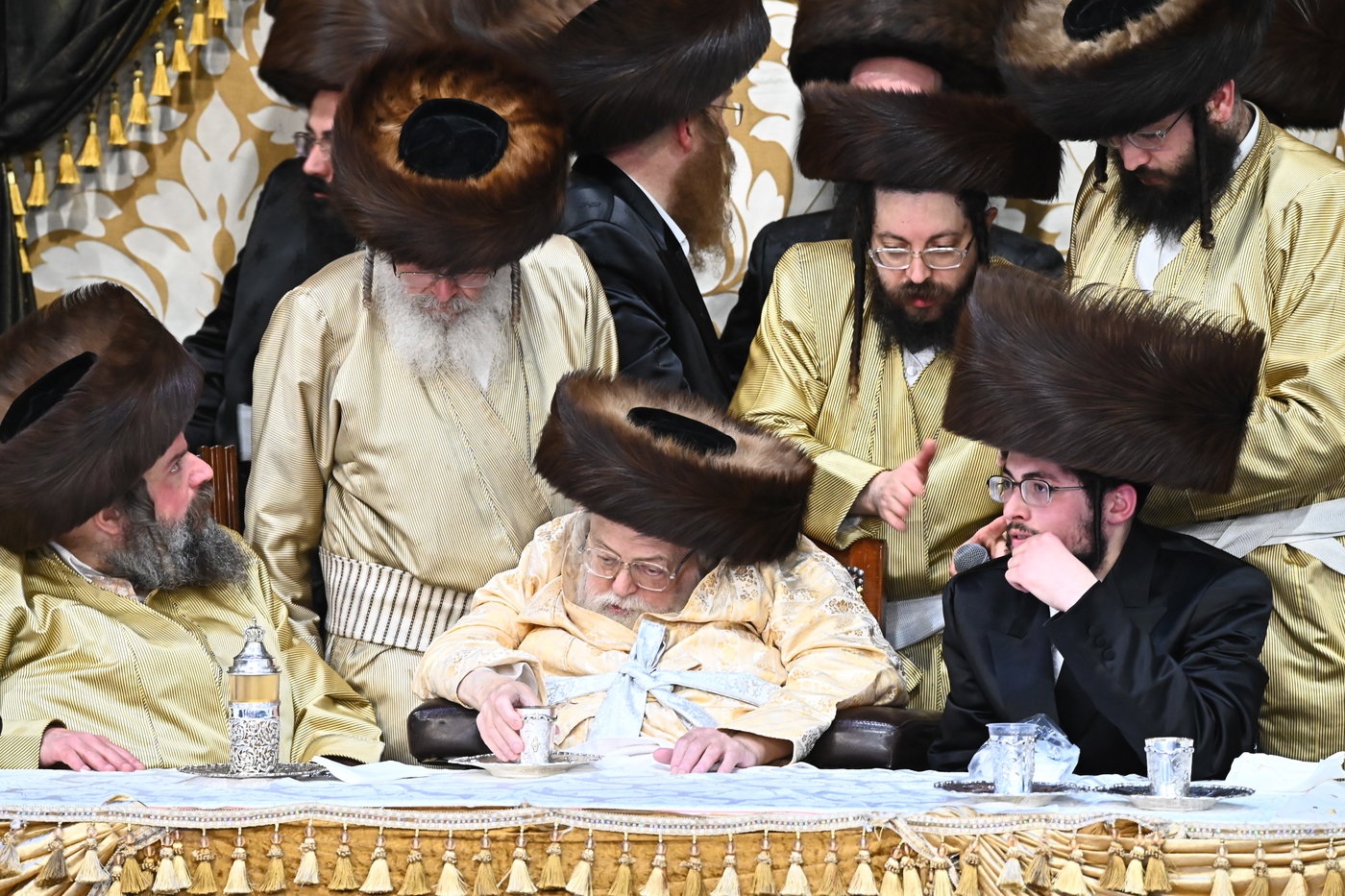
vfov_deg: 3.4
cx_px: 672
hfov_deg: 5.2
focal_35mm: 400
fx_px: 14942
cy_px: 448
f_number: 8
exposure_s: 1/100
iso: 5000
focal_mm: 400
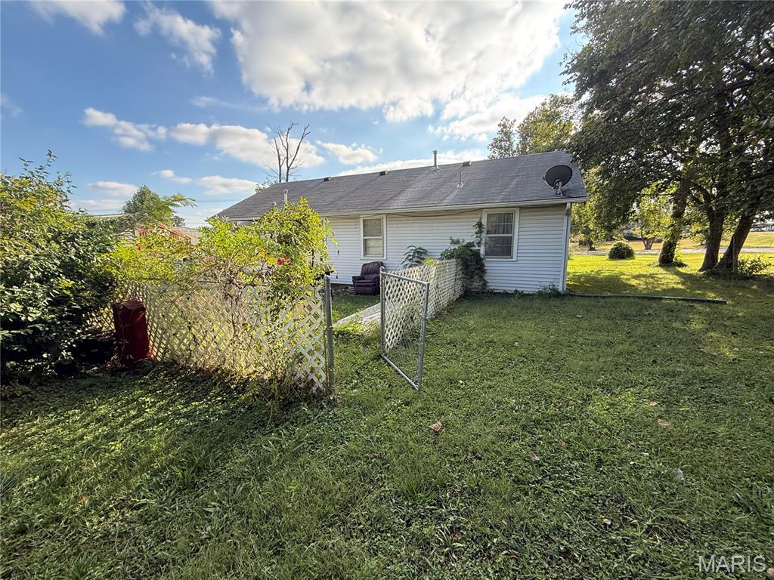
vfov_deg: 85.7
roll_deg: +0.6
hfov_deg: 102.1
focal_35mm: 14
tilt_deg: -9.3
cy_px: 290
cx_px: 387
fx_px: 313
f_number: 2.2
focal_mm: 2.22
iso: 64
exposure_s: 1/427
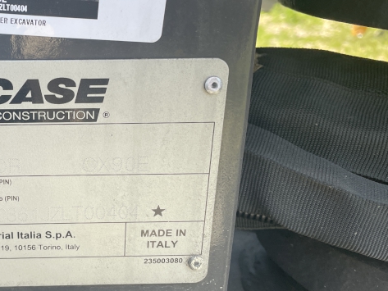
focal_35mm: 44
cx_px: 66
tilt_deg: -18.5
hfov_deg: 40.8
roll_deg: +1.8
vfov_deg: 32.8
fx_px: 493
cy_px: 127
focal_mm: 4.2
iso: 32
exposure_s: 1/326
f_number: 1.6
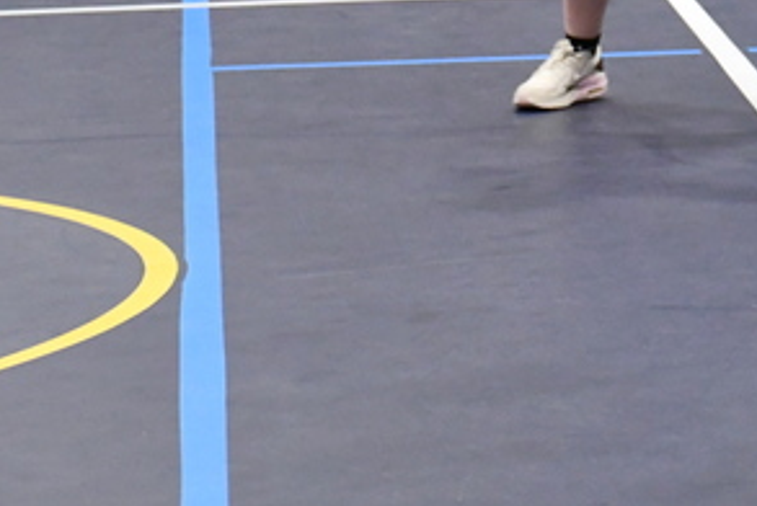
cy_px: -360
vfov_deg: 5.2
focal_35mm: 262
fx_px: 5515
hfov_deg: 7.7
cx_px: 1238
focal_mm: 50
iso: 2200
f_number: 4.8
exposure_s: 1/125
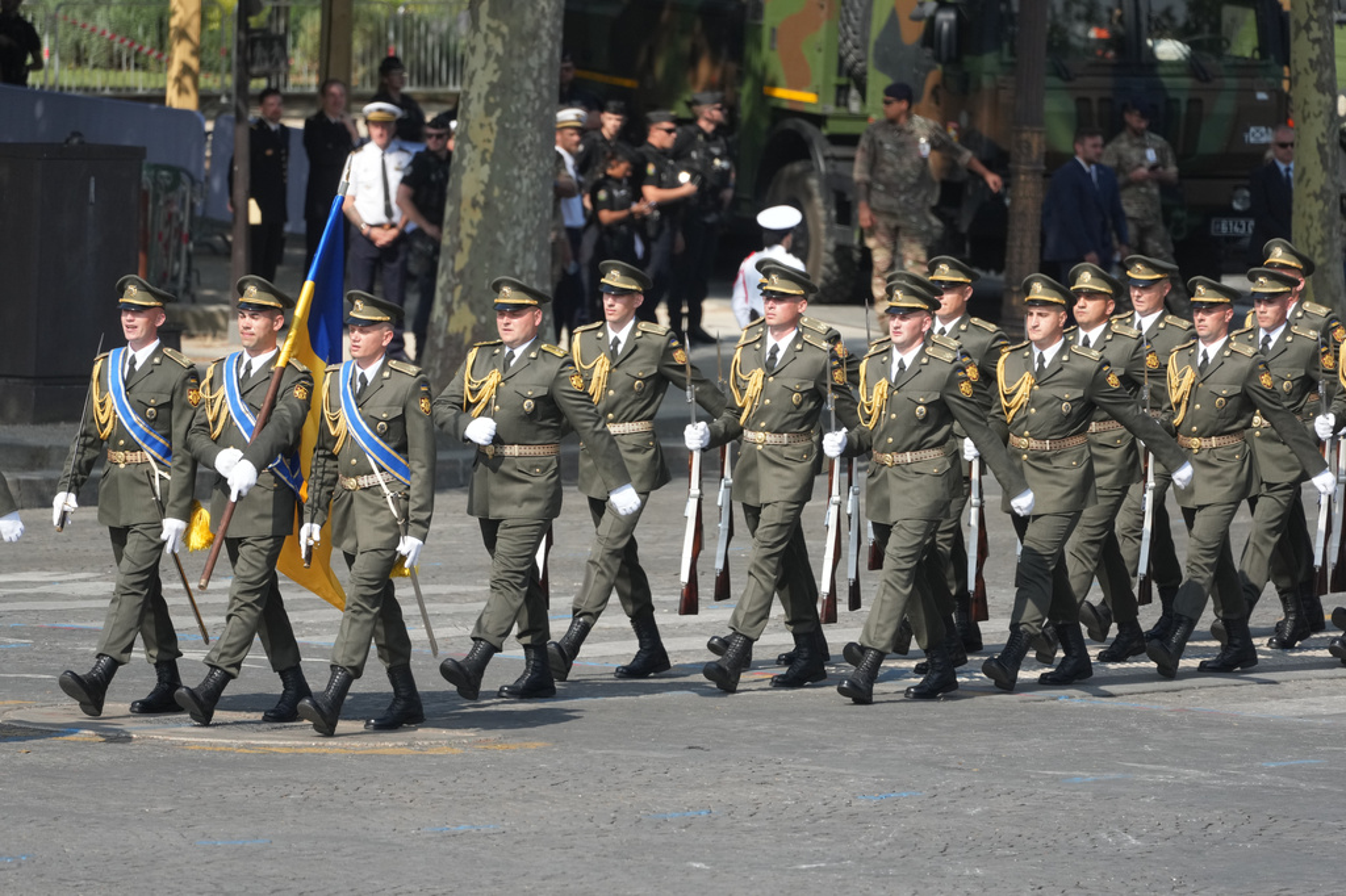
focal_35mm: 400
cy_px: 448
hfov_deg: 5.2
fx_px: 14950
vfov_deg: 3.4
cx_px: 673
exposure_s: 1/2500
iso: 1250
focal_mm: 400
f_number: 8
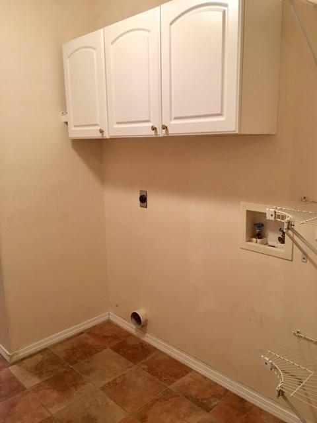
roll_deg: +0.1
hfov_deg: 48.2
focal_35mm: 29
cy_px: 212
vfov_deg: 61.7
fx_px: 354
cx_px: 158
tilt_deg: -9.6
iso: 100
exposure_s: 1/15
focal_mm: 4.15
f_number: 2.2
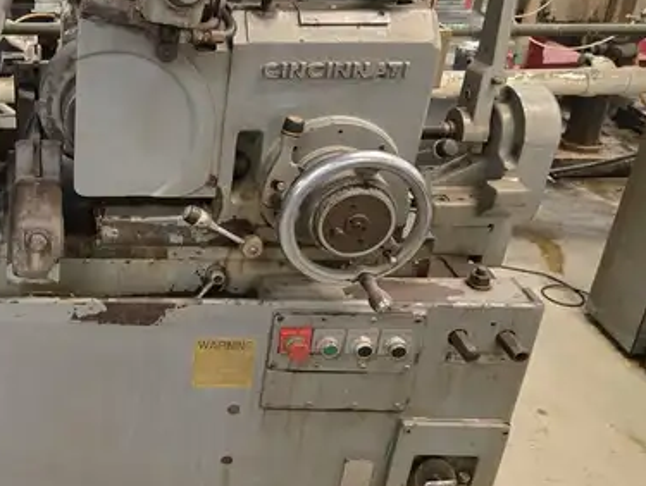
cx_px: 52
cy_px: 190
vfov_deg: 31.5
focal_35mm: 46
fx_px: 859
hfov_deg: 38.1
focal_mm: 5.4
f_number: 1.8
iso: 640
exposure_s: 1/120
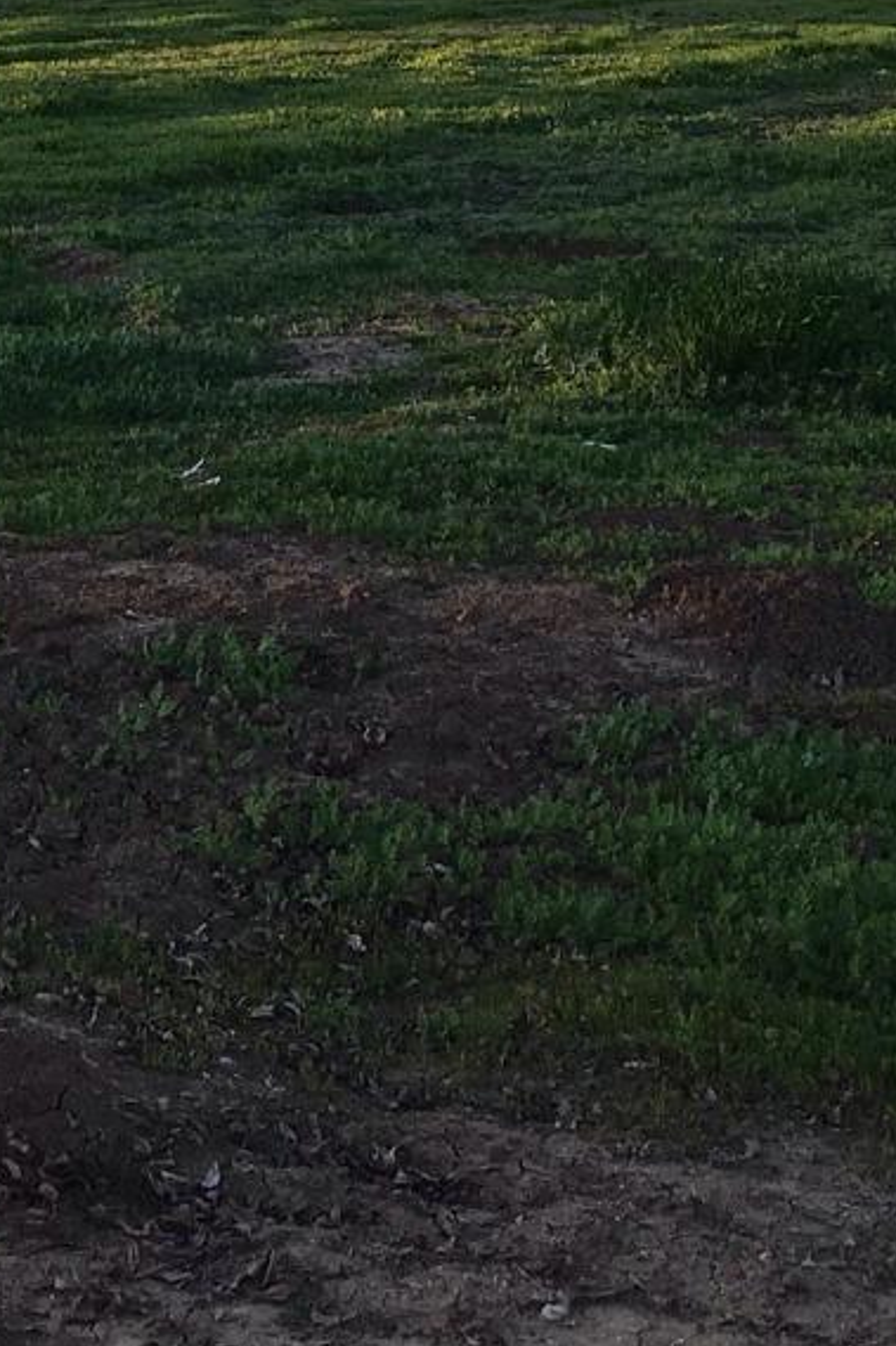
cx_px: 191
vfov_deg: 23.5
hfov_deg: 16.0
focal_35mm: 85
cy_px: 226
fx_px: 3175
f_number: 2.4
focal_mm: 3.3
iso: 25
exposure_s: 1/214
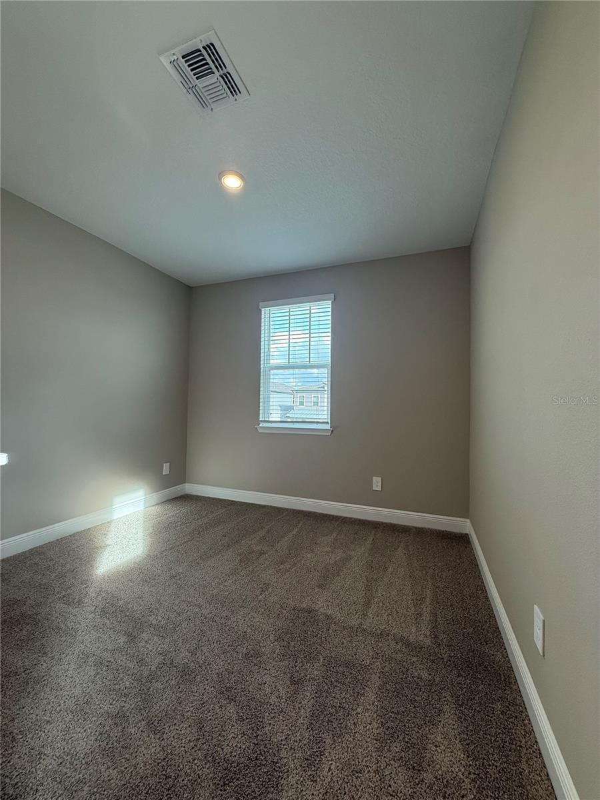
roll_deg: -1.2
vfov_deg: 102.1
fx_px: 324
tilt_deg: +2.2
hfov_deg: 85.7
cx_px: 300
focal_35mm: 14
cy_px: 400
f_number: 2.2
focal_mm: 2.22
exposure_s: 1/120
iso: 100
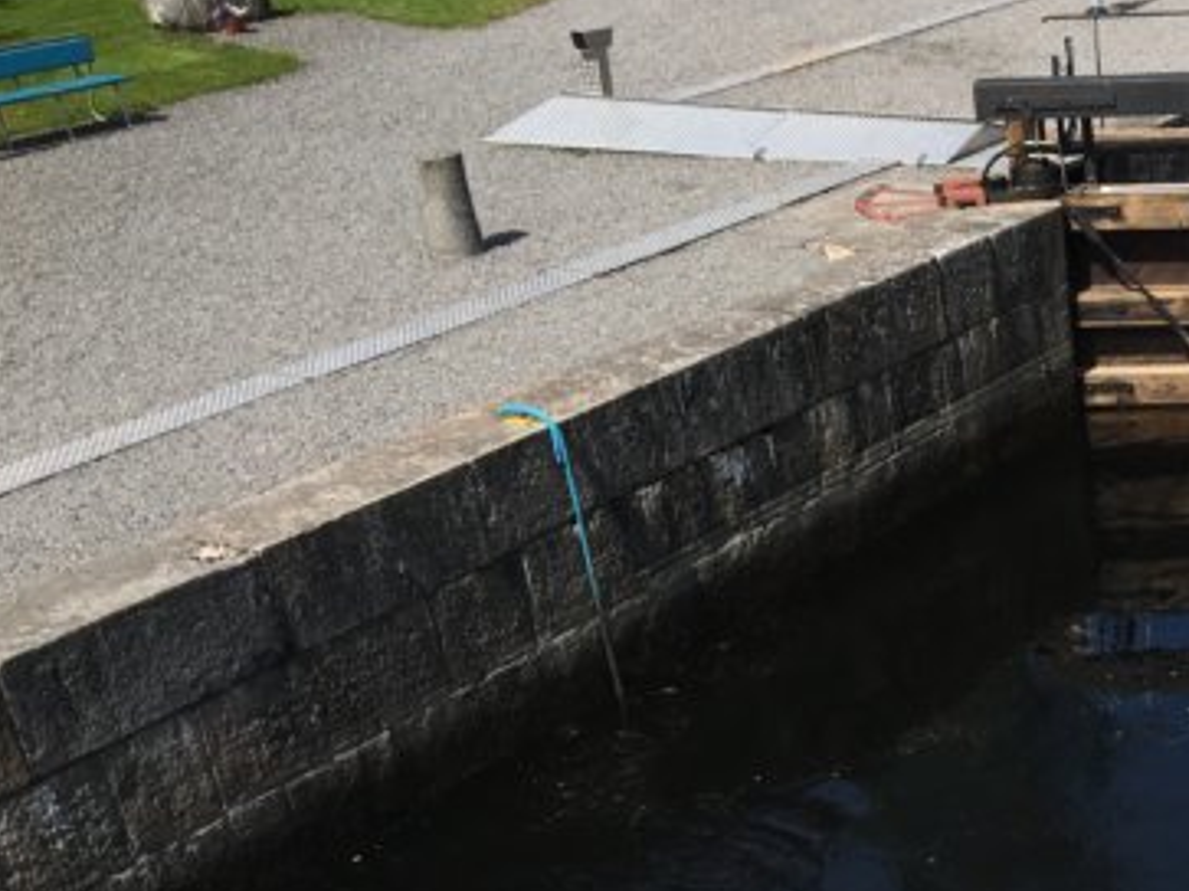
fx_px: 2198
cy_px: 953
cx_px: 1274
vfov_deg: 21.8
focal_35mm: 64
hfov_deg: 27.9
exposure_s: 1/1972
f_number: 2.2
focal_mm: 4.15
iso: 25
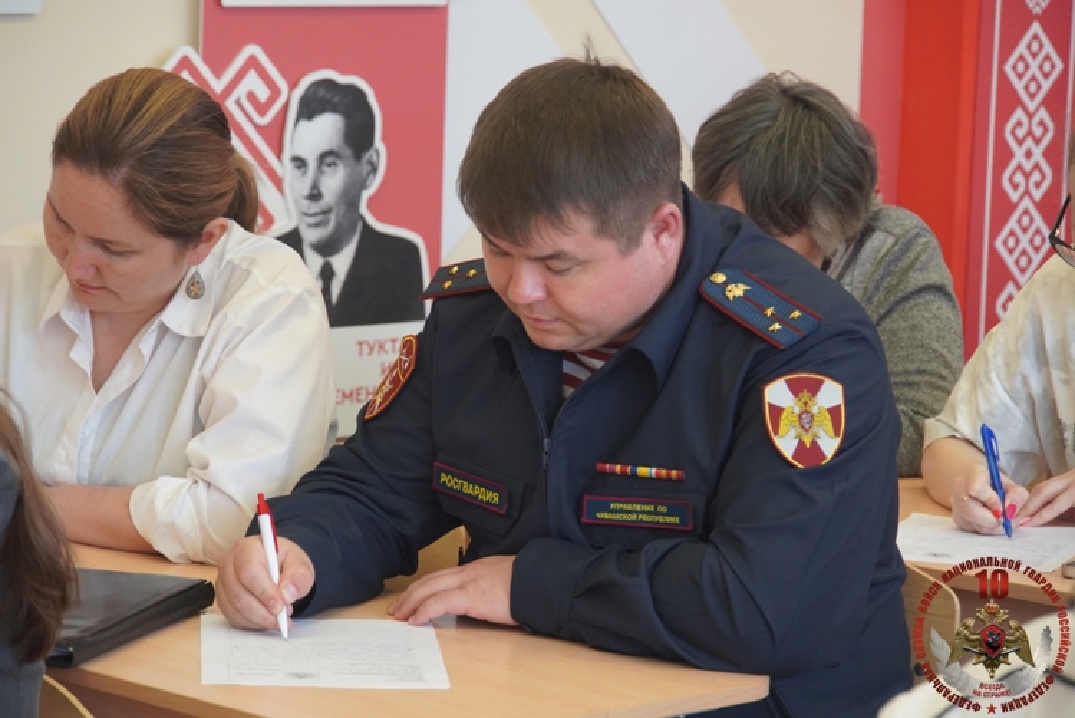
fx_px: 3898
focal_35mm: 130
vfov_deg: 10.5
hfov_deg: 15.7
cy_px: 359
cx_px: 538
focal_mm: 87
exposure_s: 1/160
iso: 1000
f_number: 5.6
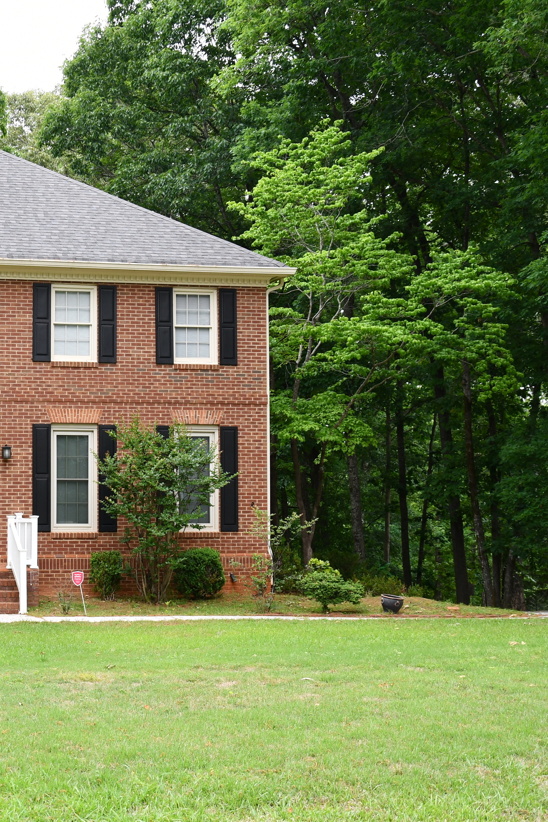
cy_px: 413
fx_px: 1347
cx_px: 22
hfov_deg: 22.3
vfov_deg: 33.9
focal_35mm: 59
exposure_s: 1/125
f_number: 5.6
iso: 180
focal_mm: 26
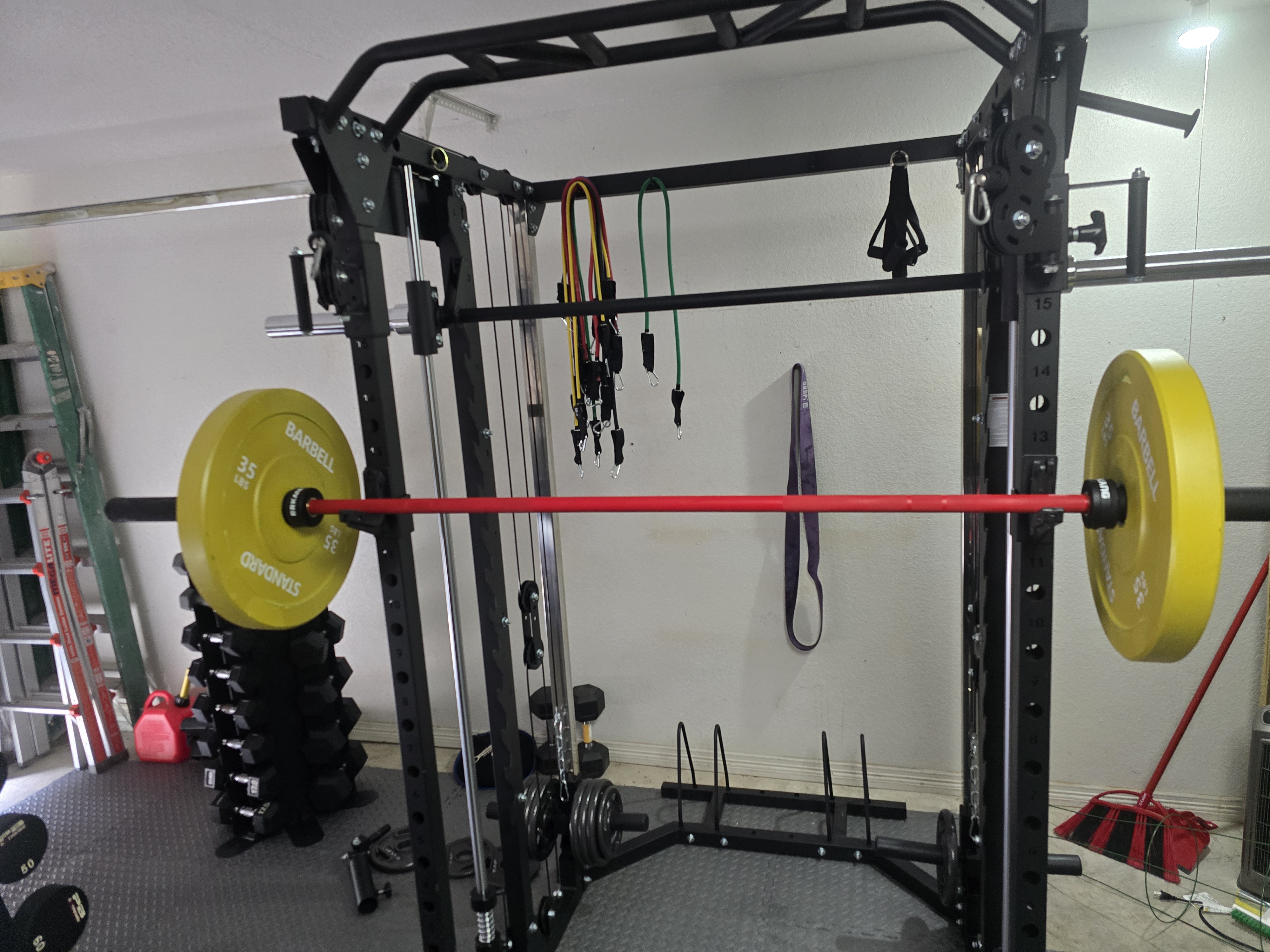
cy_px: 476
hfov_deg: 73.9
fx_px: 844
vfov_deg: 58.9
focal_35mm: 23
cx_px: 635
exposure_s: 1/120
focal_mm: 6.3
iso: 500
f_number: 1.7
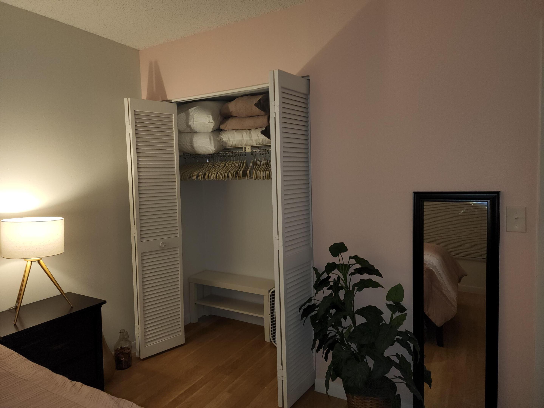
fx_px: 361
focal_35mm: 23
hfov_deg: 73.9
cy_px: 204
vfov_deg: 58.9
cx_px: 272
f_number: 1.8
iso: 100
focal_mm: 6.4
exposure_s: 1/30
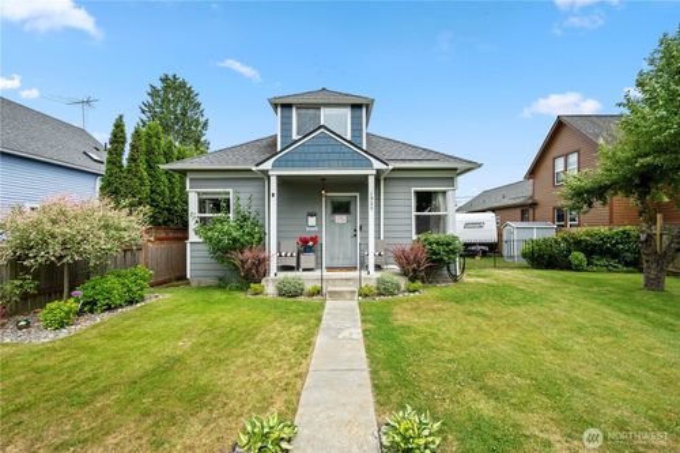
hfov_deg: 96.8
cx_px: 340
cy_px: 226
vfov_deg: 73.7
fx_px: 302
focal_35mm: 16
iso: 200
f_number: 8
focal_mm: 16
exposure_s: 1/640
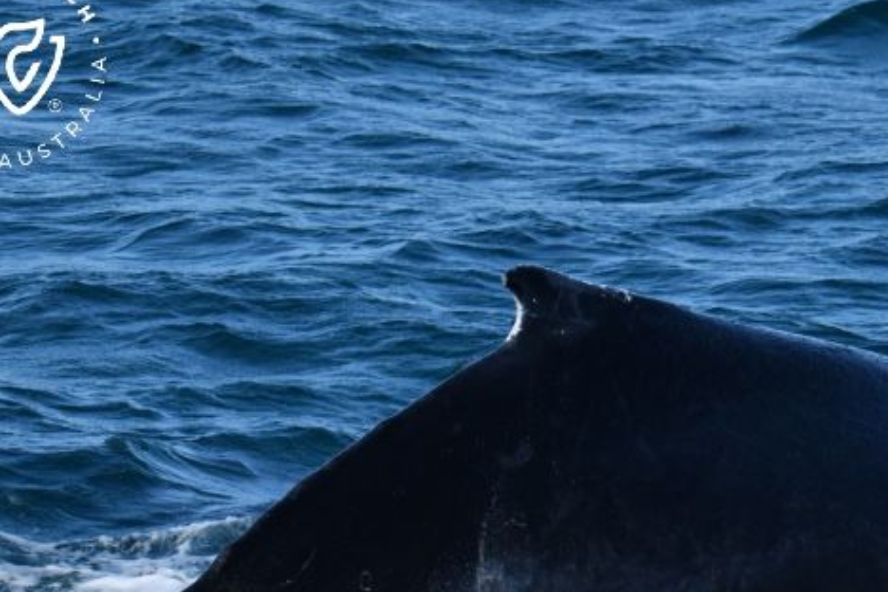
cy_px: 451
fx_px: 8016
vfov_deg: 4.2
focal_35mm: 325
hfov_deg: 6.3
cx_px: 636
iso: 1000
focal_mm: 190
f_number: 5.3
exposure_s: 1/8000
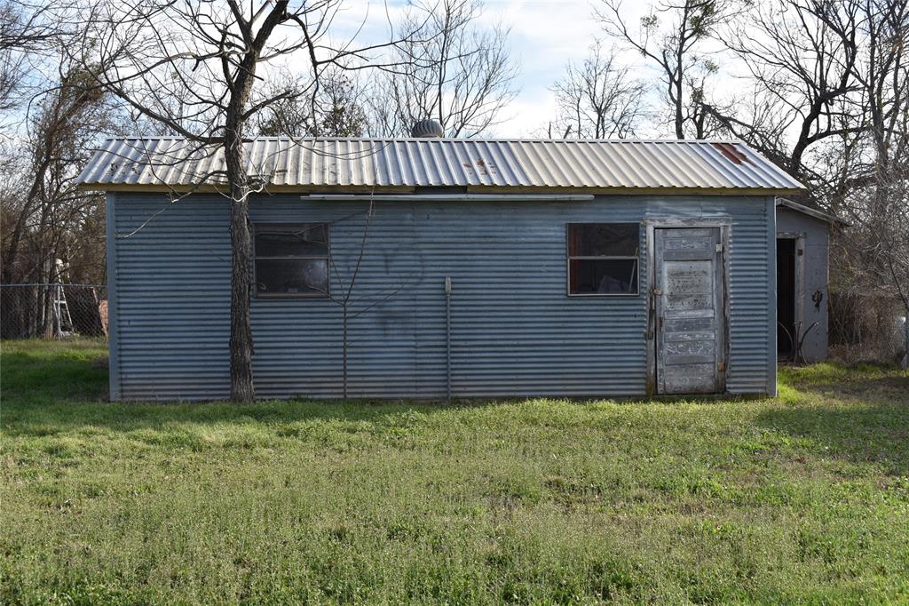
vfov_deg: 26.5
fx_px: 1287
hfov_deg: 38.9
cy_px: 303
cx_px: 454
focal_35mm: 51
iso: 180
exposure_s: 1/250
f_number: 8
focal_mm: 34
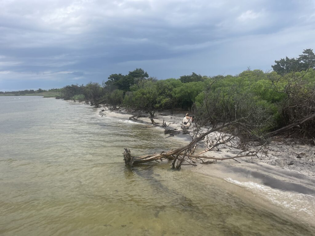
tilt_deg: -6.2
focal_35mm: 26
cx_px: 158
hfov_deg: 67.3
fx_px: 237
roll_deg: +1.5
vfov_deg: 53.1
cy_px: 118
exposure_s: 1/4831
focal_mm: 4.2
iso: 50
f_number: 1.6
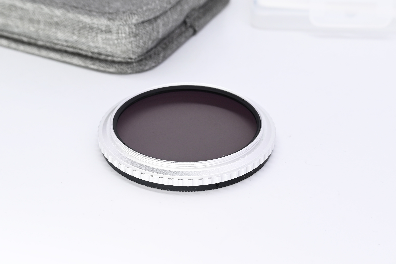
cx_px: 198
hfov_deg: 27.0
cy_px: 132
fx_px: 825
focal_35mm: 75
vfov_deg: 18.2
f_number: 9
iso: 500
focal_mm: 50
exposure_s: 1/200
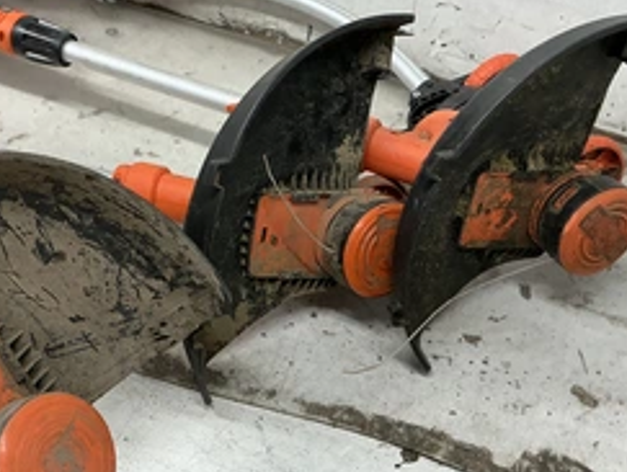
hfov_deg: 40.9
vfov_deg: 31.6
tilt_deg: -41.1
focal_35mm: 46
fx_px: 834
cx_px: 235
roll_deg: -1.2
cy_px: 230
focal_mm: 3
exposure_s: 1/120
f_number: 1.8
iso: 64
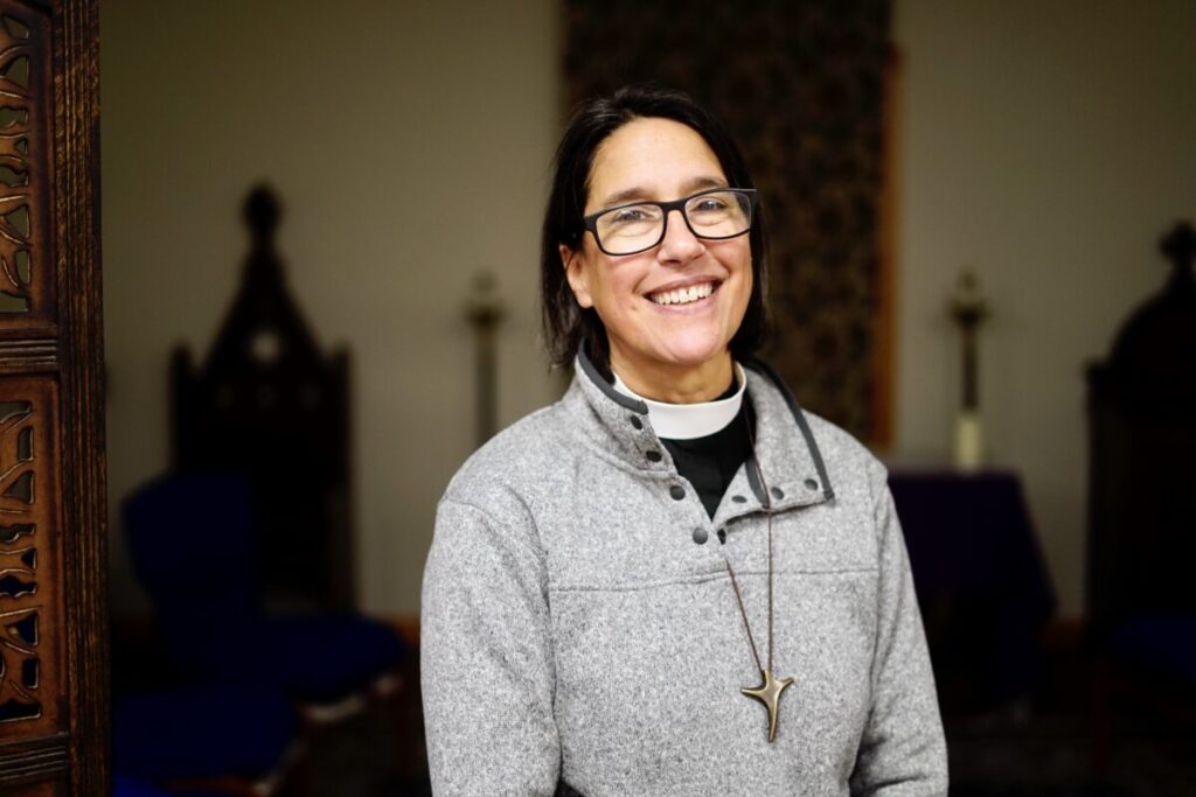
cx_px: 598
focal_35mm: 50
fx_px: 1661
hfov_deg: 39.6
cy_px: 398
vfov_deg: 27.0
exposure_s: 1/125
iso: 1000
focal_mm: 50
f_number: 1.8
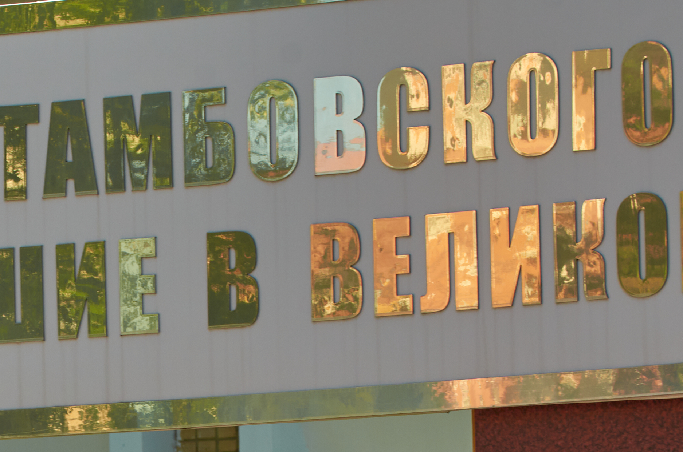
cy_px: 574
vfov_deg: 3.6
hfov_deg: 5.5
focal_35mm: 375
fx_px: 7100
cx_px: -28
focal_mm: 98
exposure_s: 1/160
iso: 125
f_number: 10
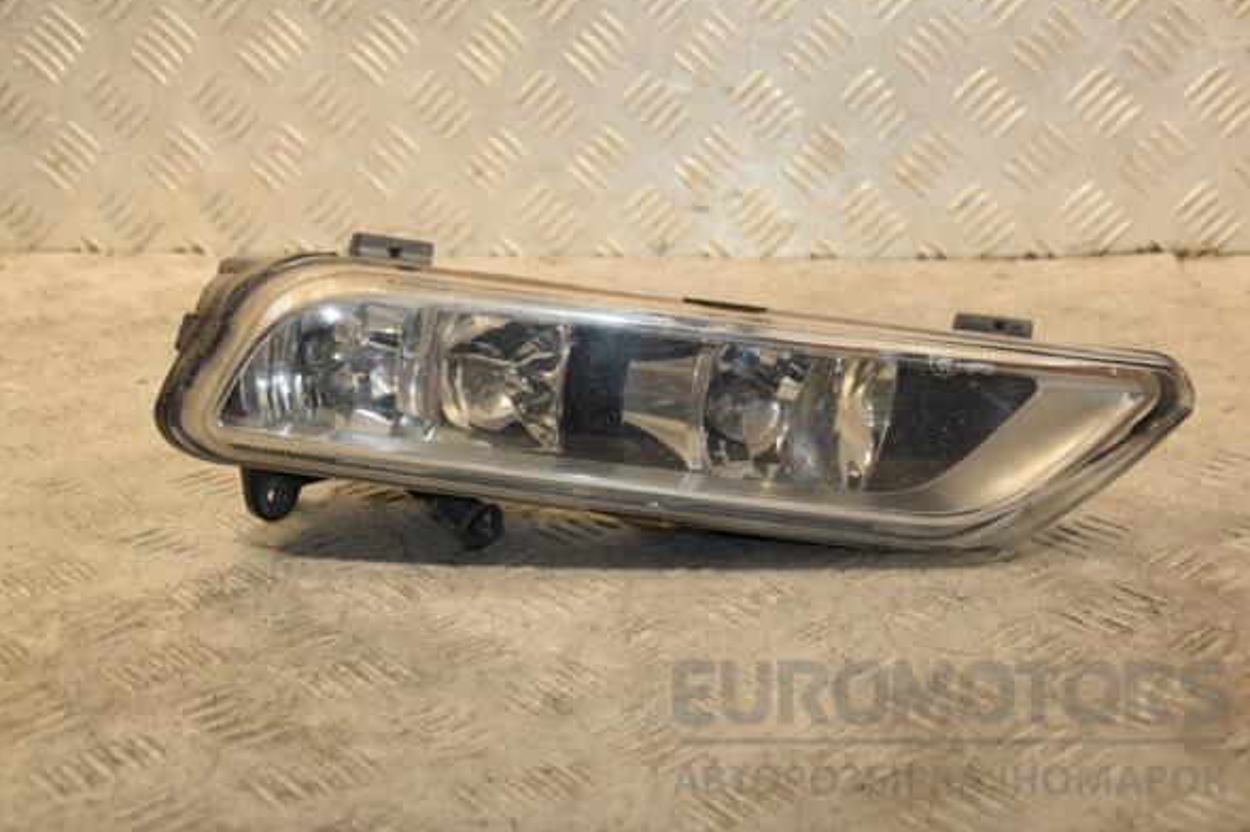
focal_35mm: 54
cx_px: 632
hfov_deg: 37.2
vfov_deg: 25.3
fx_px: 1857
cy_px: 410
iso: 800
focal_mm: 35
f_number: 5.6
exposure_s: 1/200
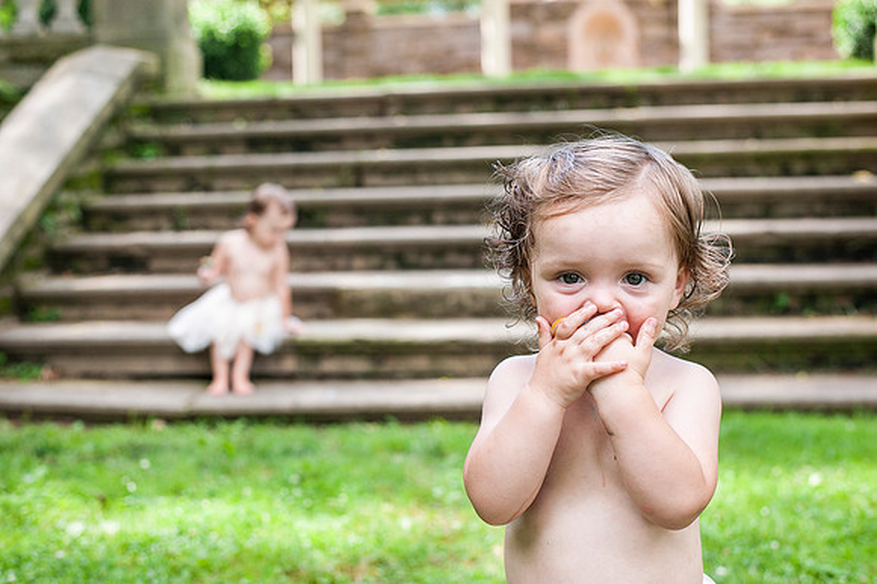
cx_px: 438
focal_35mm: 50
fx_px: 1217
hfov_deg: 39.6
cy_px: 292
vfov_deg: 27.0
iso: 800
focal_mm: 50
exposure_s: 1/800
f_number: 4
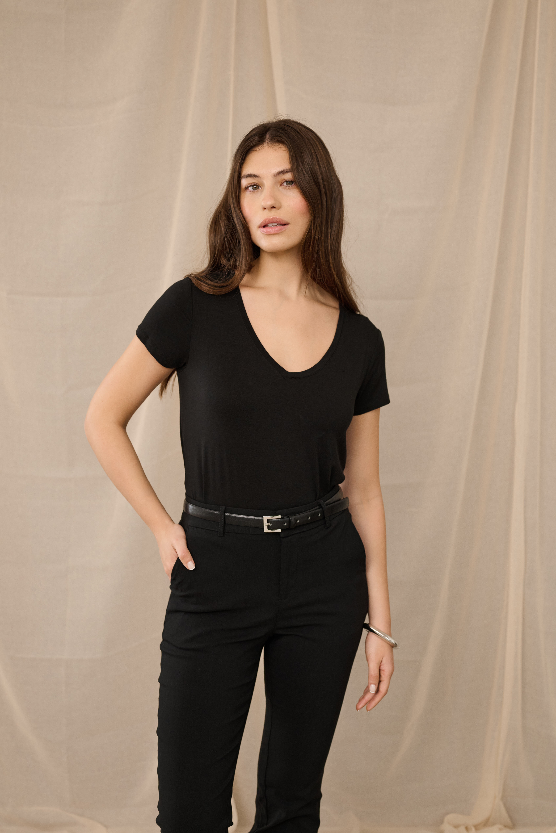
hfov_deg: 27.0
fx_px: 1158
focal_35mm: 50
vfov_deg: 39.6
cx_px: 278
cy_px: 416
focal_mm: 50
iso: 640
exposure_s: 1/200
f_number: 4
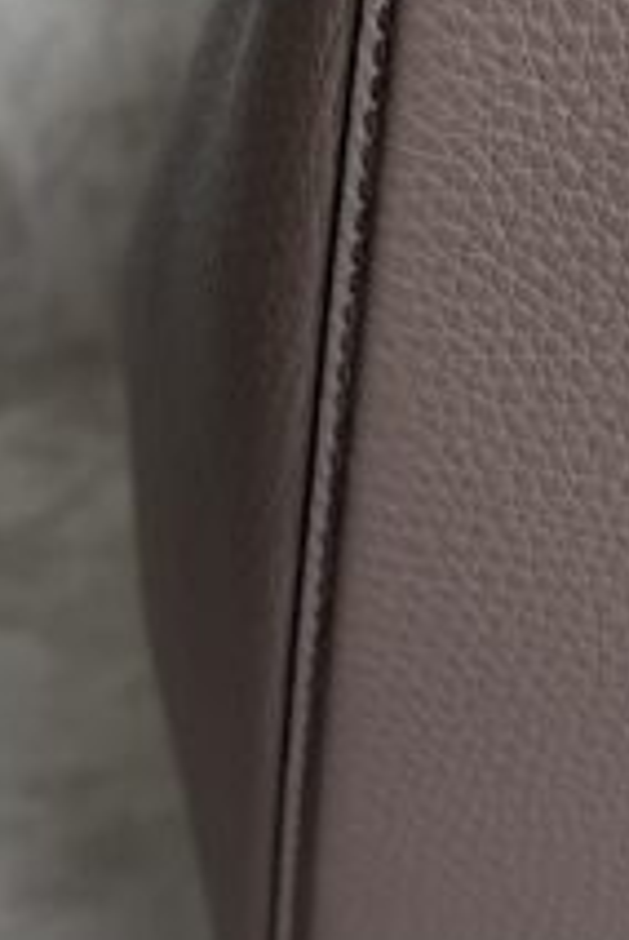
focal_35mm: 94
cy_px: 9
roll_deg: +1.6
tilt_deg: -11.8
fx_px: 2455
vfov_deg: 21.0
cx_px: 602
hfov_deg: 14.4
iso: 80
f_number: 1.78
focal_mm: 6.76
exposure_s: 1/120
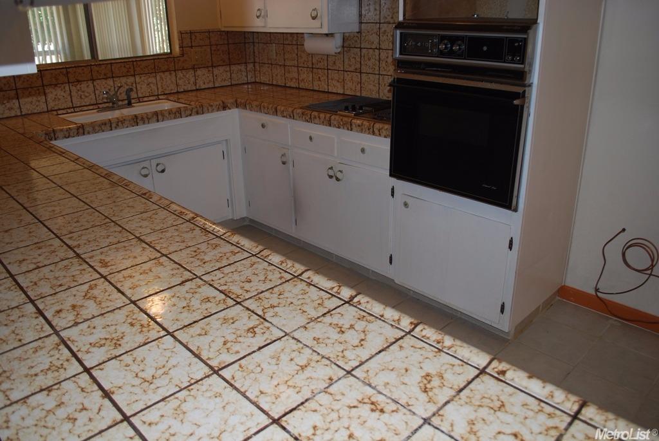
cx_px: 330
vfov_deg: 48.0
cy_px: 220
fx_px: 495
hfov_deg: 67.3
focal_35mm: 27
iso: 200
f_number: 3.5
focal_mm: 18
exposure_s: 1/60
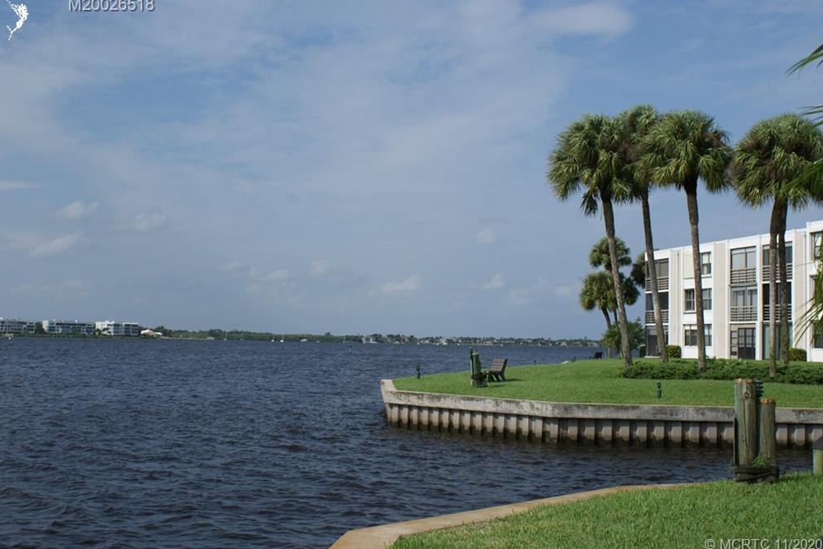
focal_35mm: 46
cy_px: 275
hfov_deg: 42.7
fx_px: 1052
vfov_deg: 29.2
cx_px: 411
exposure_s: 1/250
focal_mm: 30
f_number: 13
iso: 100
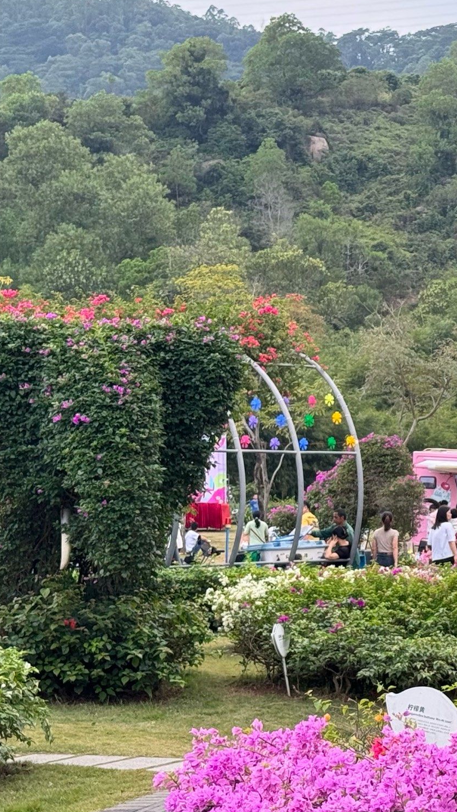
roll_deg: +2.6
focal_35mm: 96
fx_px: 2067
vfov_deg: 22.2
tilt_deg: +5.4
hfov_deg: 12.1
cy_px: 379
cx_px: 643
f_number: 1.78
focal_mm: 6.76
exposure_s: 1/171
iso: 64
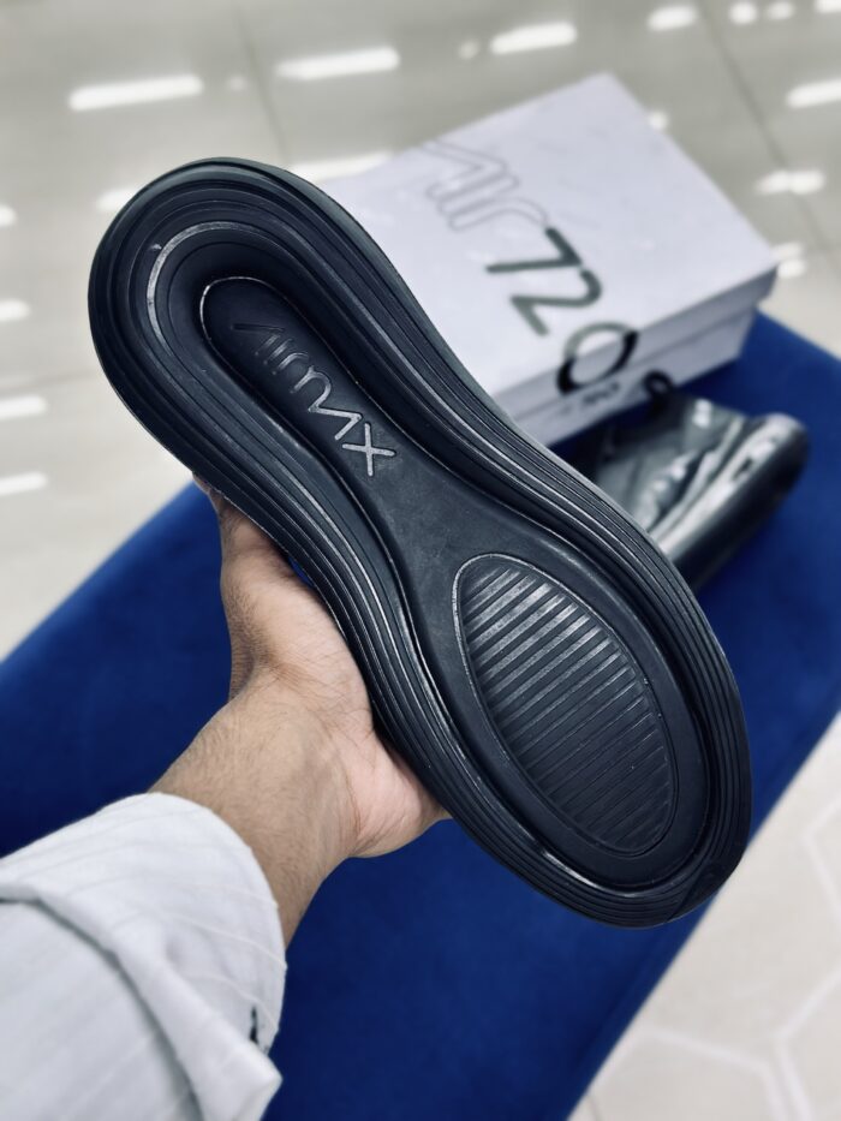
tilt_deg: -58.0
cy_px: 560
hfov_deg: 30.3
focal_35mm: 48
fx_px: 1555
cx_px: 420
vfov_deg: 39.7
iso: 80
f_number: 1.78
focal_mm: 6.86
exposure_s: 1/100
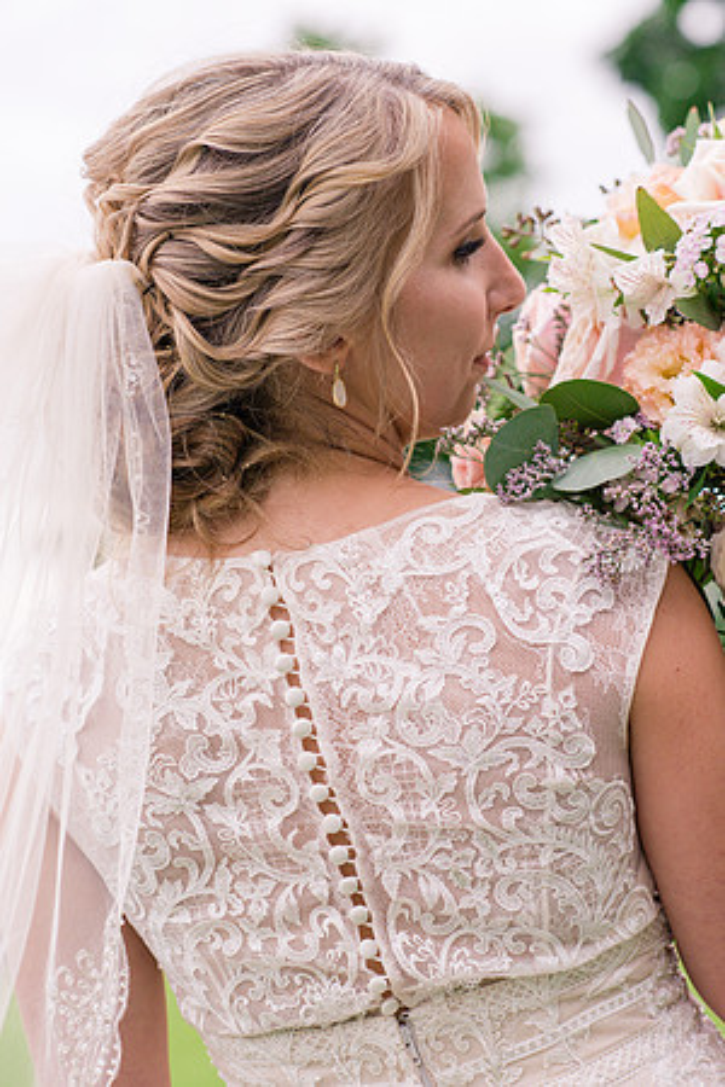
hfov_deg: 16.1
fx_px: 2568
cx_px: 362
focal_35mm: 85
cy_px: 544
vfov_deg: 23.9
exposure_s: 1/2000
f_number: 3.5
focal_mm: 85
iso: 400
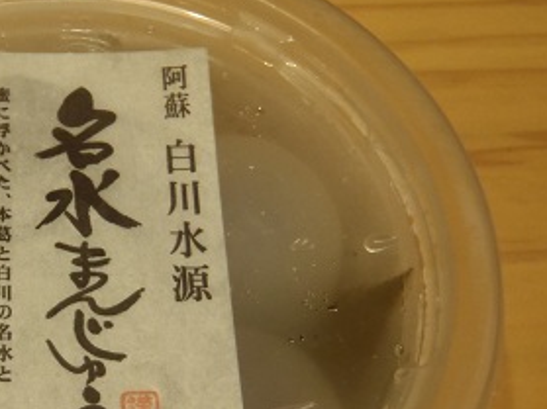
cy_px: 319
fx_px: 1422
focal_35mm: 90
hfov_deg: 21.3
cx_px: 57
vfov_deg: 16.3
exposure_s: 1/30
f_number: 4.4
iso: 200
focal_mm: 8.89
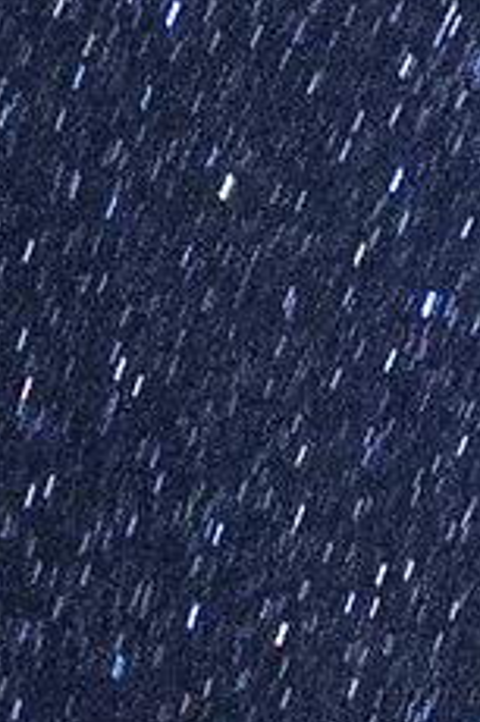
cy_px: 2260
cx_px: 838
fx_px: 3044
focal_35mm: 152
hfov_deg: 8.7
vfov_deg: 9.8
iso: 1600
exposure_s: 20
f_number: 2.8
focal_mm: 7
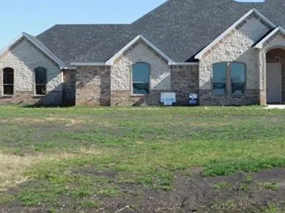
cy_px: 62
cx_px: 209
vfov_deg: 21.2
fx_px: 568
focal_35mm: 69
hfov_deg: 27.8
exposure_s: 1/1000
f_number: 3.6
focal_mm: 7.1
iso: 125
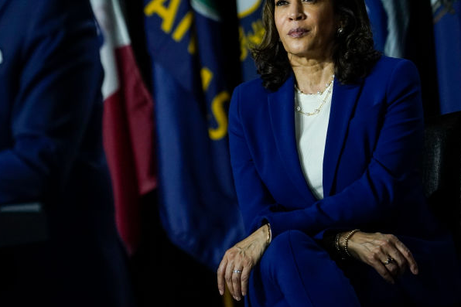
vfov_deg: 2.3
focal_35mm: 593
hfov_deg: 3.5
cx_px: 175
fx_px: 7591
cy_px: 54
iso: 3200
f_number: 5.6
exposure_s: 1/640
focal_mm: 345
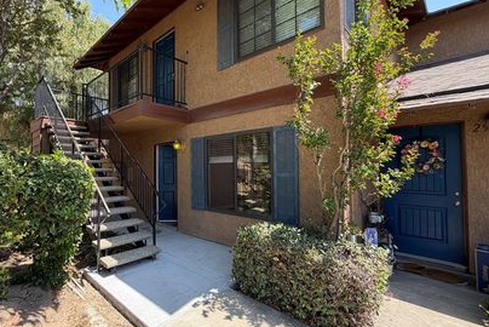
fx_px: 245
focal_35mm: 18
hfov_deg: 88.5
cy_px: 163
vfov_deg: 67.5
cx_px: 189
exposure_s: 1/419
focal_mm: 2.22
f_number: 2.2
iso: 64
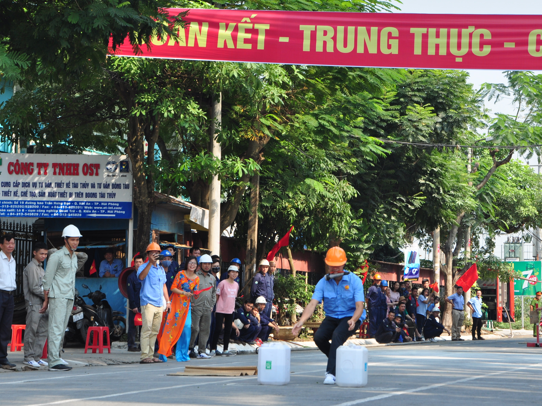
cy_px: 203
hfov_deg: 17.5
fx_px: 1754
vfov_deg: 13.2
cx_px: 341
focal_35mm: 112
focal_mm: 58
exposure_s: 1/200
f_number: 10
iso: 250
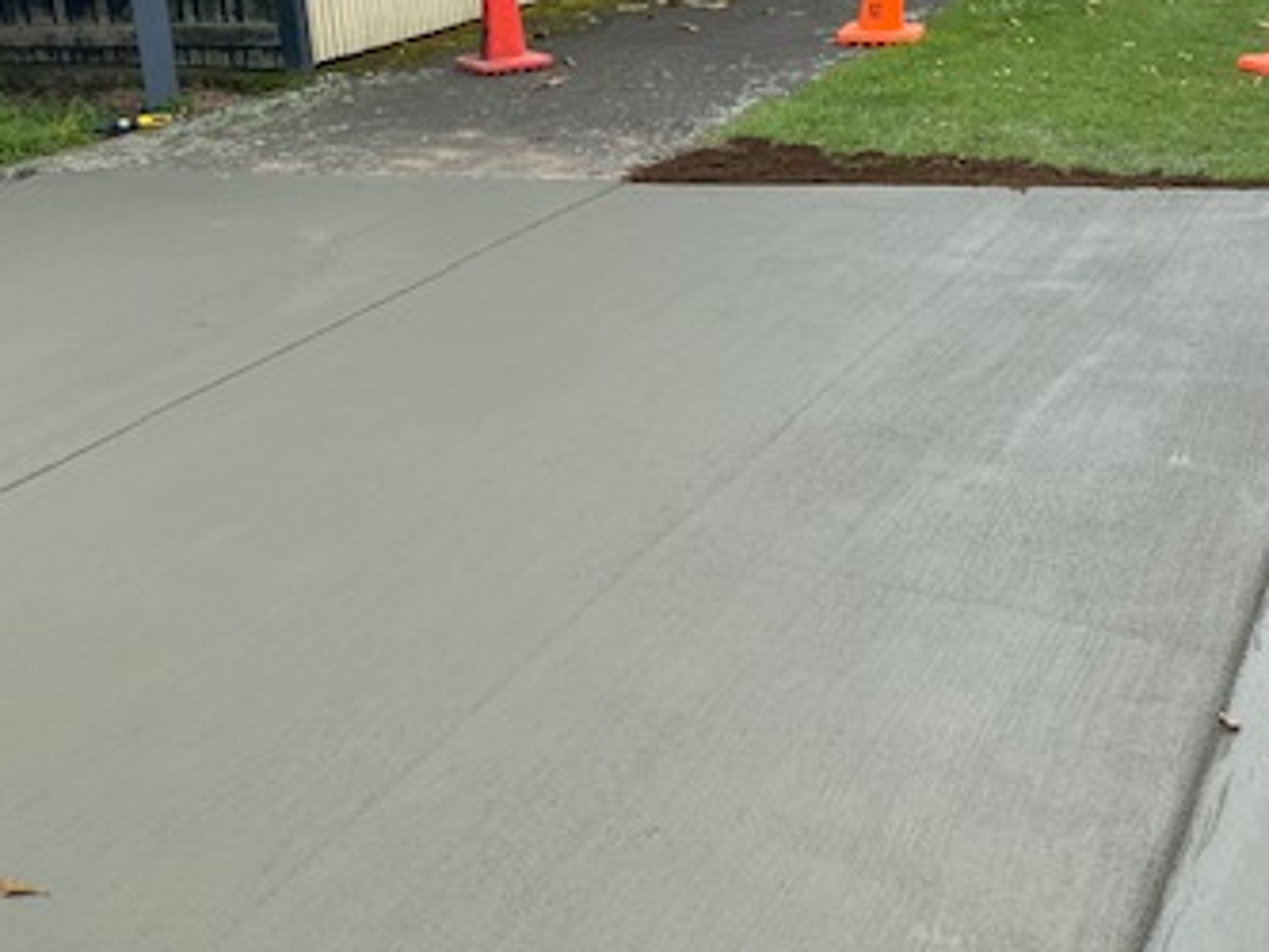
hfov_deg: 38.2
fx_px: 1834
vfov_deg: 28.8
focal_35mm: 50
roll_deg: +3.7
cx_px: 598
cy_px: 267
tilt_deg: -16.9
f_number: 1.8
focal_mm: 4.25
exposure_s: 1/1218
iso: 32
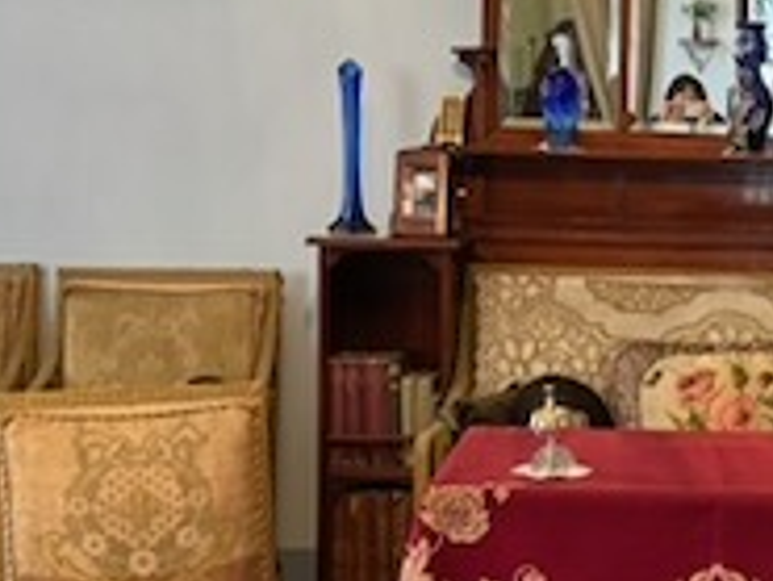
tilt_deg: -6.7
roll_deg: -0.4
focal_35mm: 83
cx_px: 689
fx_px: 1855
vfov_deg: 17.8
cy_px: 330
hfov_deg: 23.0
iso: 800
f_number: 1.78
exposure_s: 1/60
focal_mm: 6.76
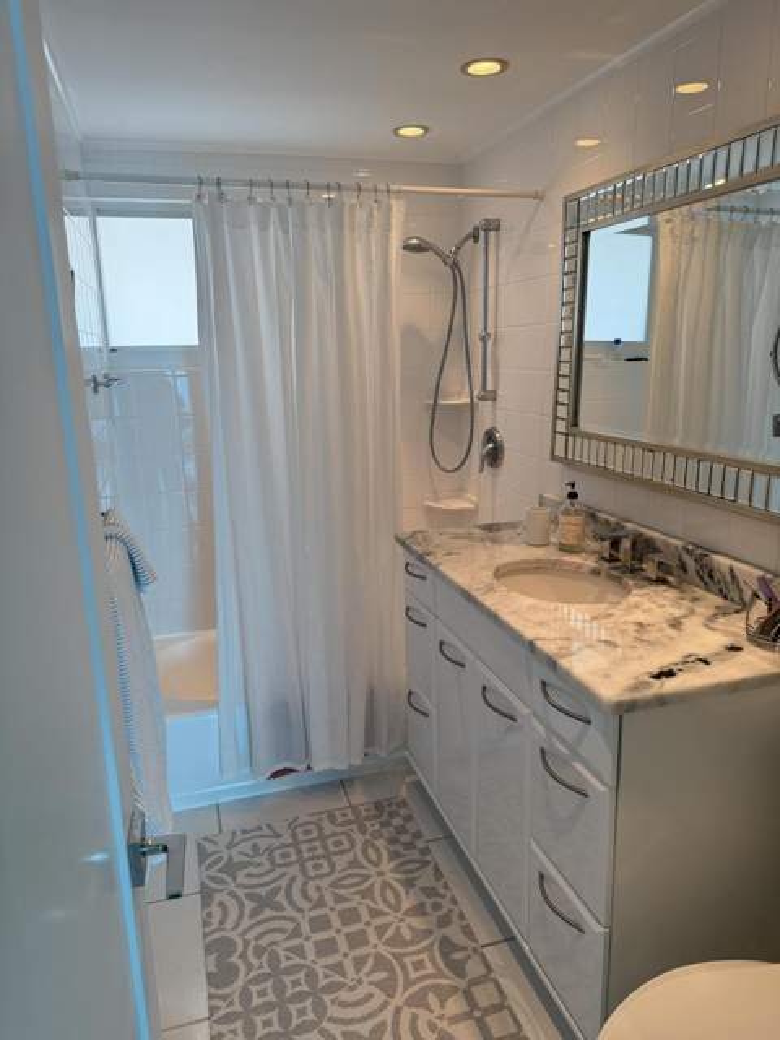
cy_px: 520
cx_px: 390
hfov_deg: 56.8
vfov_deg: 71.6
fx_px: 721
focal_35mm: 24
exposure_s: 1/156
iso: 160
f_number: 1.78
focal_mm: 6.76
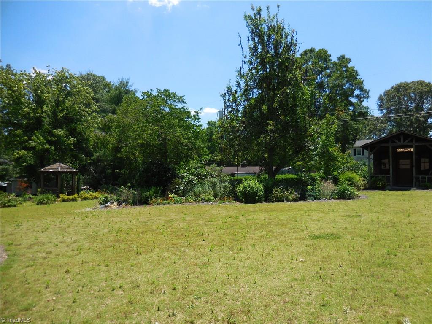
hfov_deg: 69.4
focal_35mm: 25
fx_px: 312
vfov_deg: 54.9
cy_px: 162
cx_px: 216
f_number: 3.3
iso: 125
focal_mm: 4.5
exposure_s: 1/1000
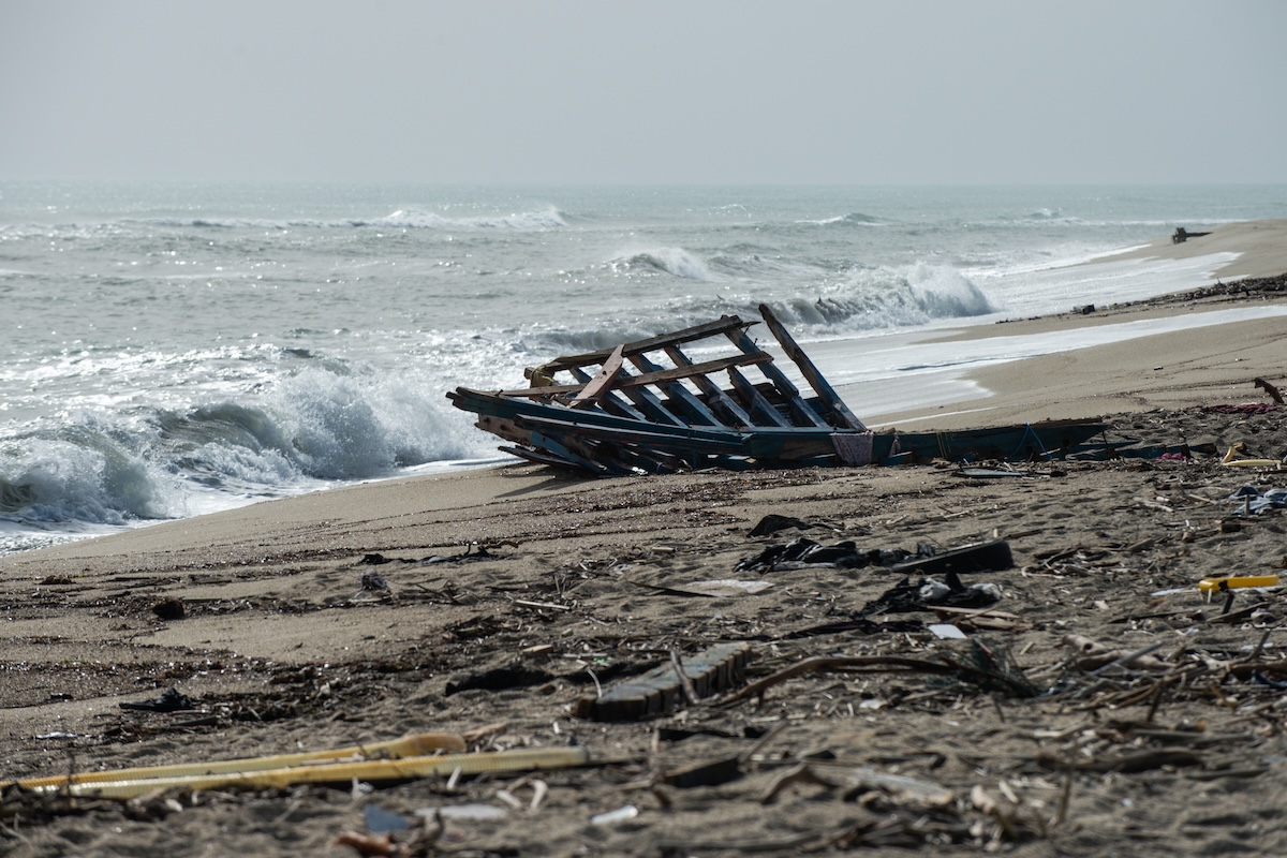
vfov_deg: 7.8
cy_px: 429
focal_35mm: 175
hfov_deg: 11.7
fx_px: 6256
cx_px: 644
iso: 200
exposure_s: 1/2000
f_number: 8
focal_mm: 175
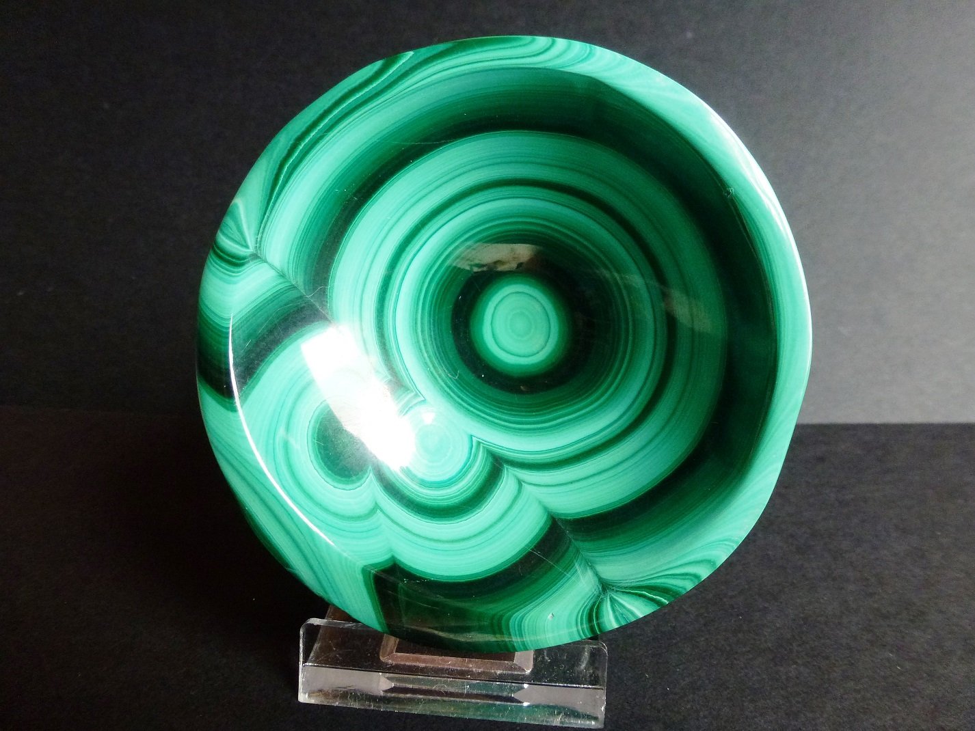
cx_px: 488
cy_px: 366
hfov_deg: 71.6
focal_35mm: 24
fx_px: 676
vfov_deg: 56.8
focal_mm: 4.3
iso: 320
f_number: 3.3
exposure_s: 1/60
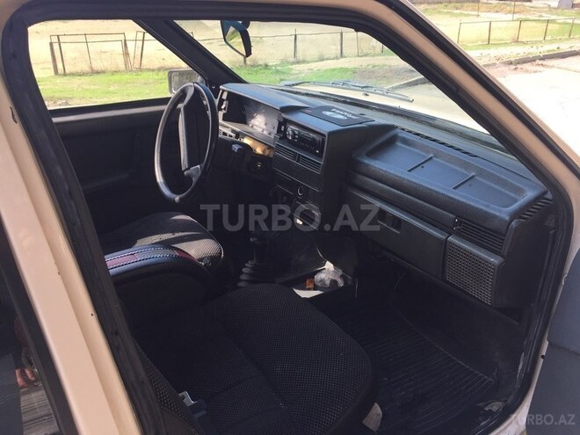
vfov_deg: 48.2
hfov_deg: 61.7
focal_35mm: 29
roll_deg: -1.3
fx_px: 486
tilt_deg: -26.6
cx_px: 290
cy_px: 218
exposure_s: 1/366
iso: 32
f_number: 2.2
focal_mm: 4.15
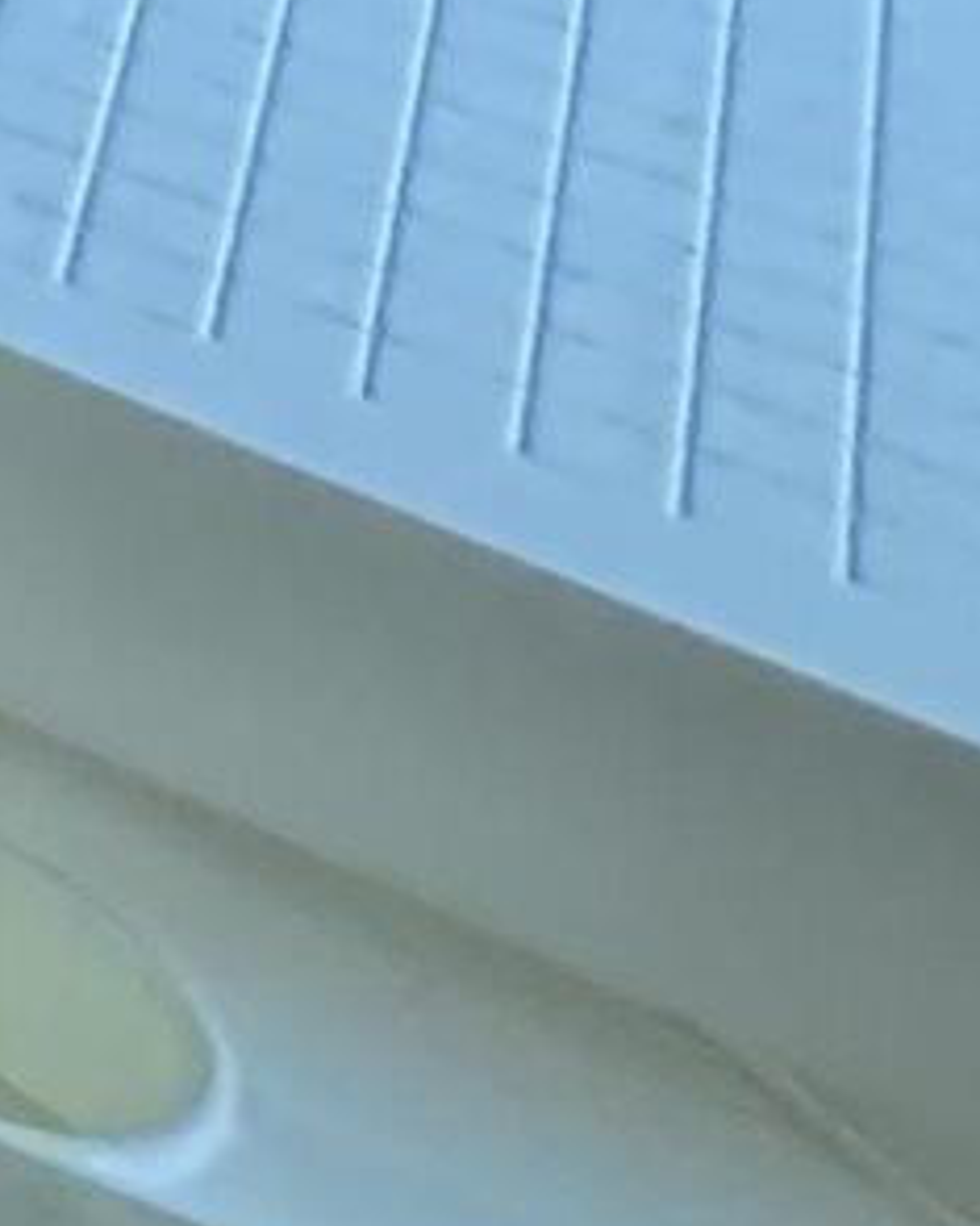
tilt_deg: -8.9
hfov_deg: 6.3
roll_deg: +1.7
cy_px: -2469
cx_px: -3878
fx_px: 5187
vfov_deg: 10.0
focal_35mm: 143
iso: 320
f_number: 2.2
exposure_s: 1/60
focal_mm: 2.22
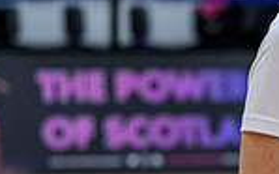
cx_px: 631
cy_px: 168
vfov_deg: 2.7
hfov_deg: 4.2
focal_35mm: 490
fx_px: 3724
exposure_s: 1/1250
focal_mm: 102
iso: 6400
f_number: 3.5
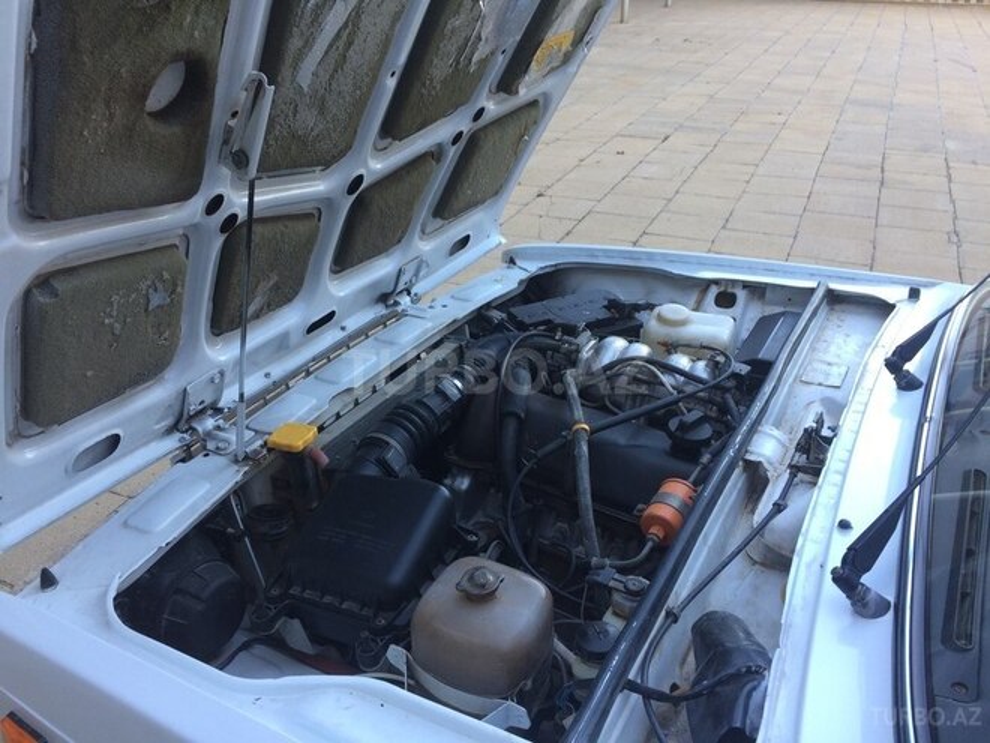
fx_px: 829
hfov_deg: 61.7
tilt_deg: -26.8
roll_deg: +0.8
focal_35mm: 29
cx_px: 495
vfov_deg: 48.2
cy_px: 372
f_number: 2.2
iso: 32
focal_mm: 4.15
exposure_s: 1/50
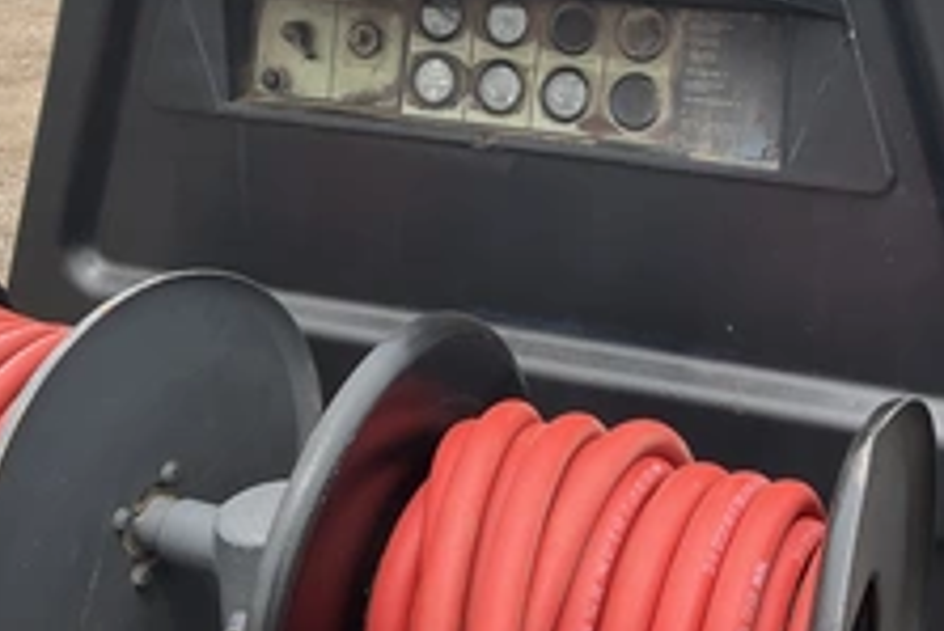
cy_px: 169
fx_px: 1417
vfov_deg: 24.9
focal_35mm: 54
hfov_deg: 36.6
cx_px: 610
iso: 25
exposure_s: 1/428
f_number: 1.8
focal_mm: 3
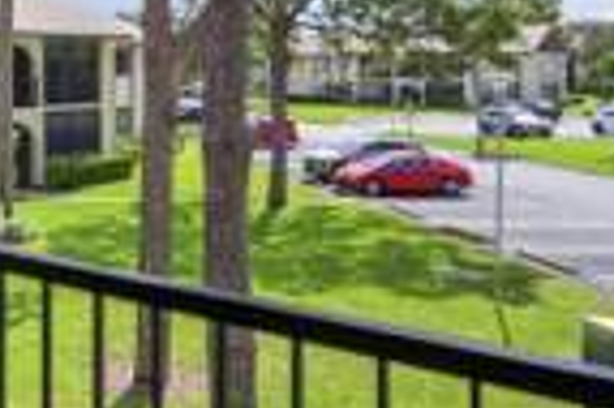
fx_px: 801
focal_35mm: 47
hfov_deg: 38.7
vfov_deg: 27.6
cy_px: 45
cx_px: 47
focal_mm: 14
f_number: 8
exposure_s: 1/8000
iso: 2000
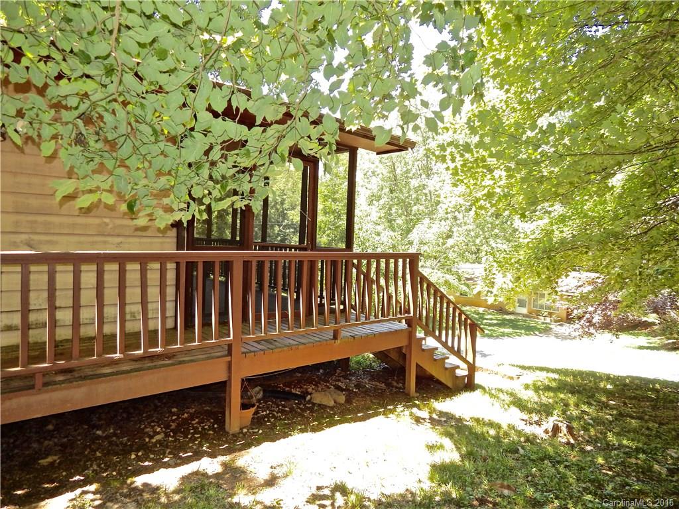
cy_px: 254
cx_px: 340
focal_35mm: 23
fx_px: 451
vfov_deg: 58.9
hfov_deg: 73.9
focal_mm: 4
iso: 125
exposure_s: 1/125
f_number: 3
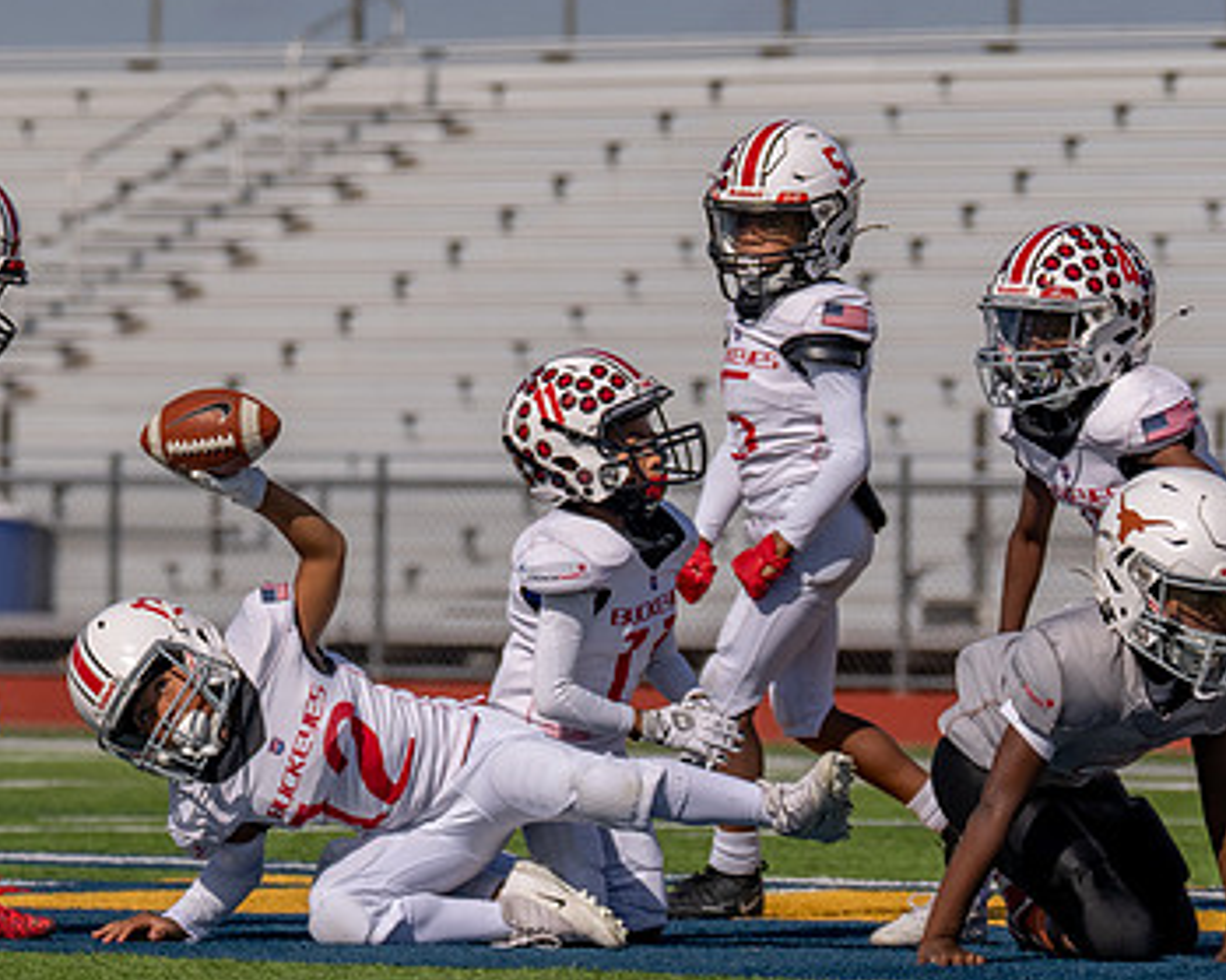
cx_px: -141
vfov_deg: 4.5
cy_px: 820
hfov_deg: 5.7
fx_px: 12333
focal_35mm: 340
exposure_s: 1/2500
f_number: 4
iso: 100
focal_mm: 133
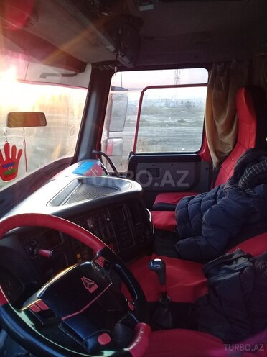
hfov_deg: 45.4
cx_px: 134
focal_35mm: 31
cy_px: 178
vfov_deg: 58.4
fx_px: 319
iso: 64
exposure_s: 1/33
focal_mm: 3.3
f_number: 2.2
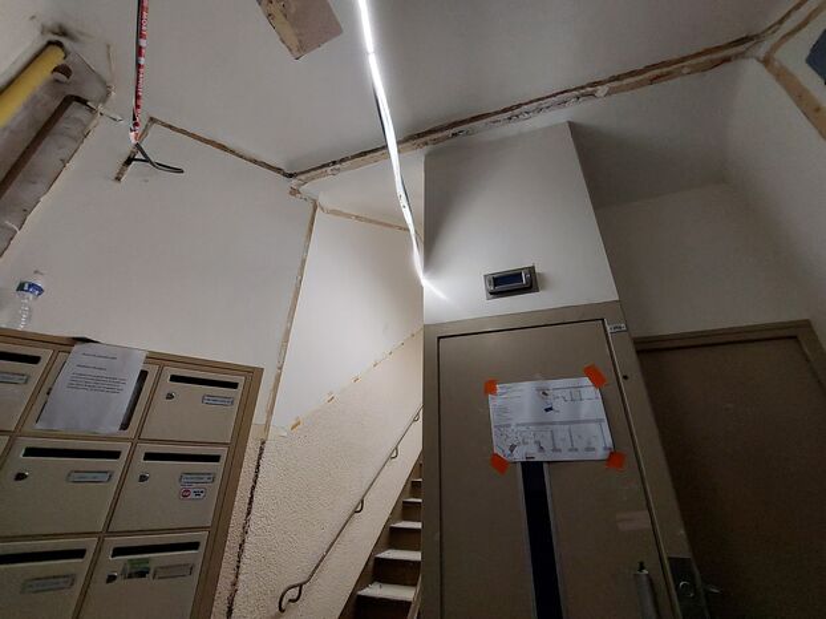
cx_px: 413
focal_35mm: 13
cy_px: 310
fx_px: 310
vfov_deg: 89.9
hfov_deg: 106.2
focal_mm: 1.74
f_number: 2.2
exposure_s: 1/50
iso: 250
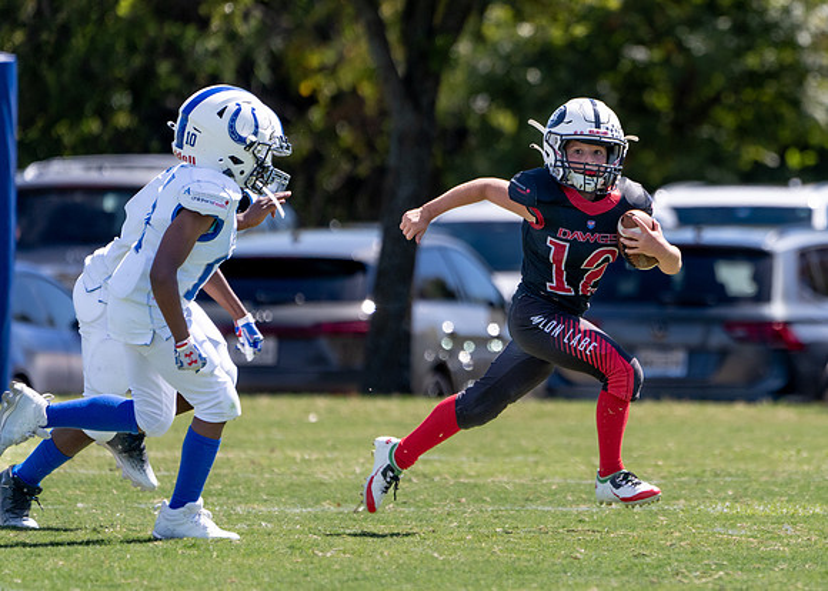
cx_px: 684
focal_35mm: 657
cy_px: 245
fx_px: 15450
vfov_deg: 2.2
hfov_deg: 3.1
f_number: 5.6
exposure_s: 1/1250
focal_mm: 400
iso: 320
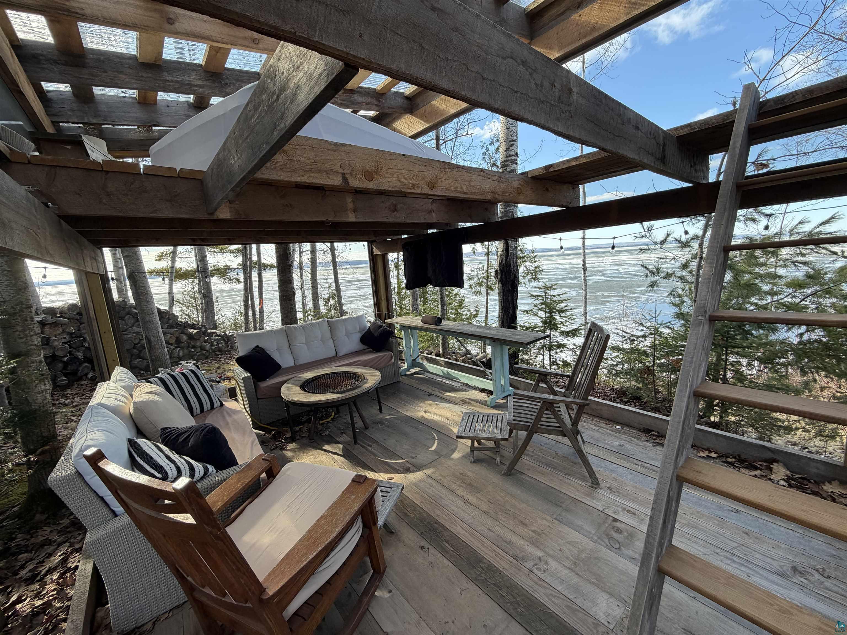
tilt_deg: -9.1
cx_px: 424
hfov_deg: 102.1
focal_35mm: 14
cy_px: 318
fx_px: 343
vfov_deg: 85.7
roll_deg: +4.9
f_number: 2.2
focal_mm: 2.22
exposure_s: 1/229
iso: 40
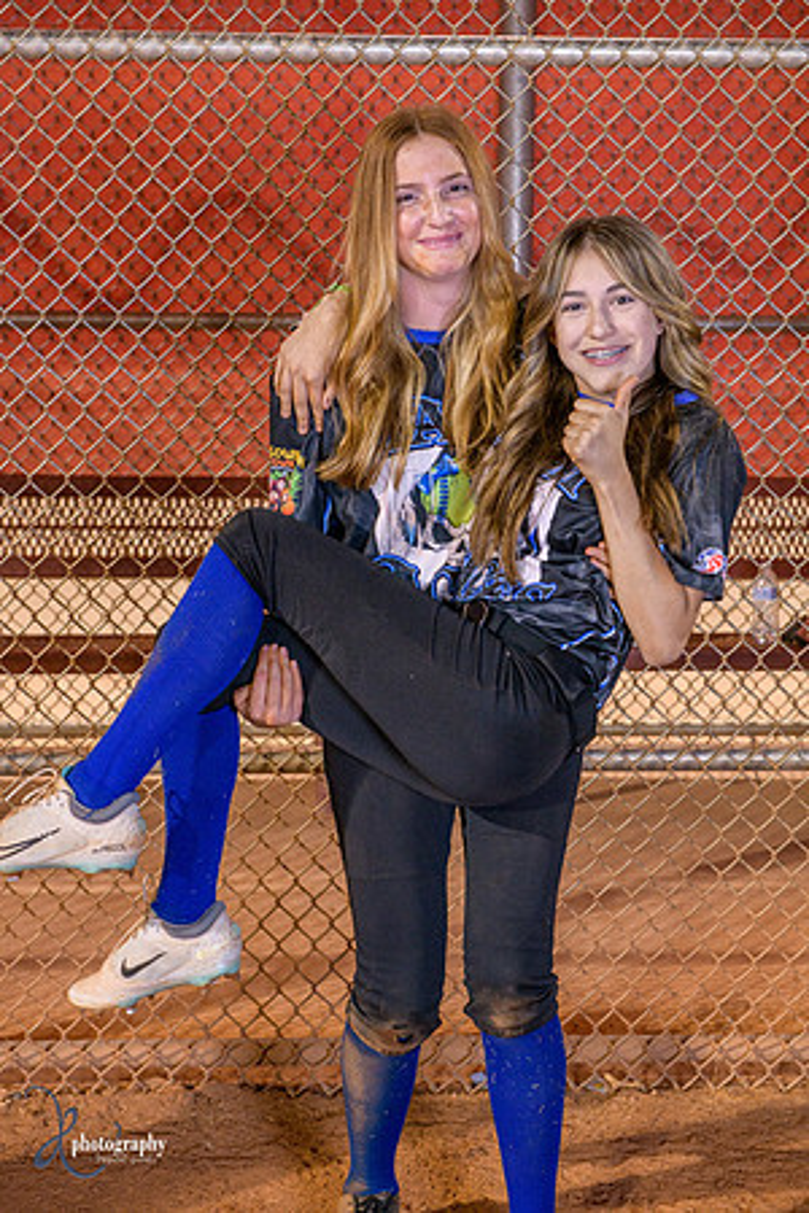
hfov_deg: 19.5
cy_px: 606
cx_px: 404
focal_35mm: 70
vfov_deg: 28.8
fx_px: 2359
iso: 2000
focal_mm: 70
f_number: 5
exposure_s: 1/80
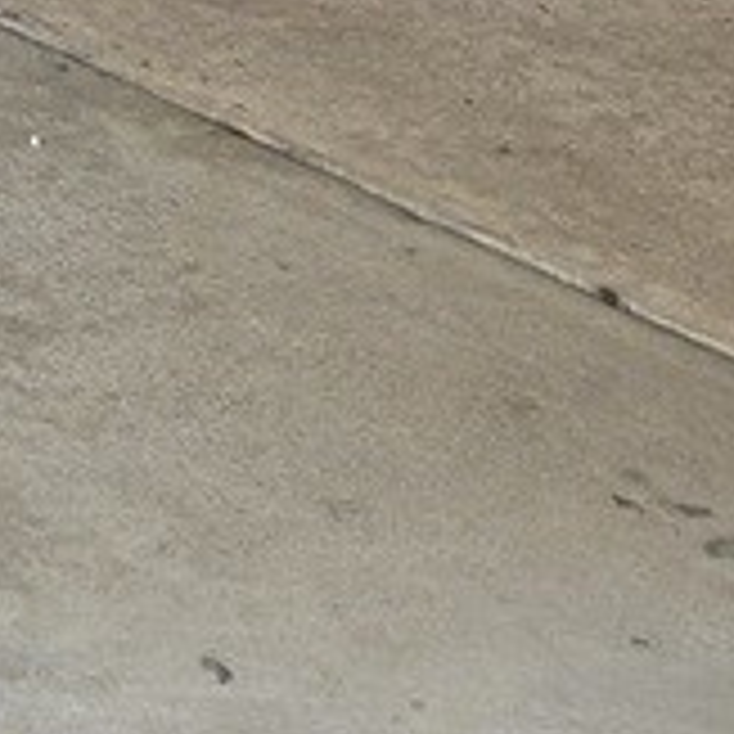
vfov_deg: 12.1
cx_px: -811
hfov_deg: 12.1
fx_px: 2999
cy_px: -829
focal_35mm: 125
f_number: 1.7
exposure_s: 1/180
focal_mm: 6.3
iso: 80
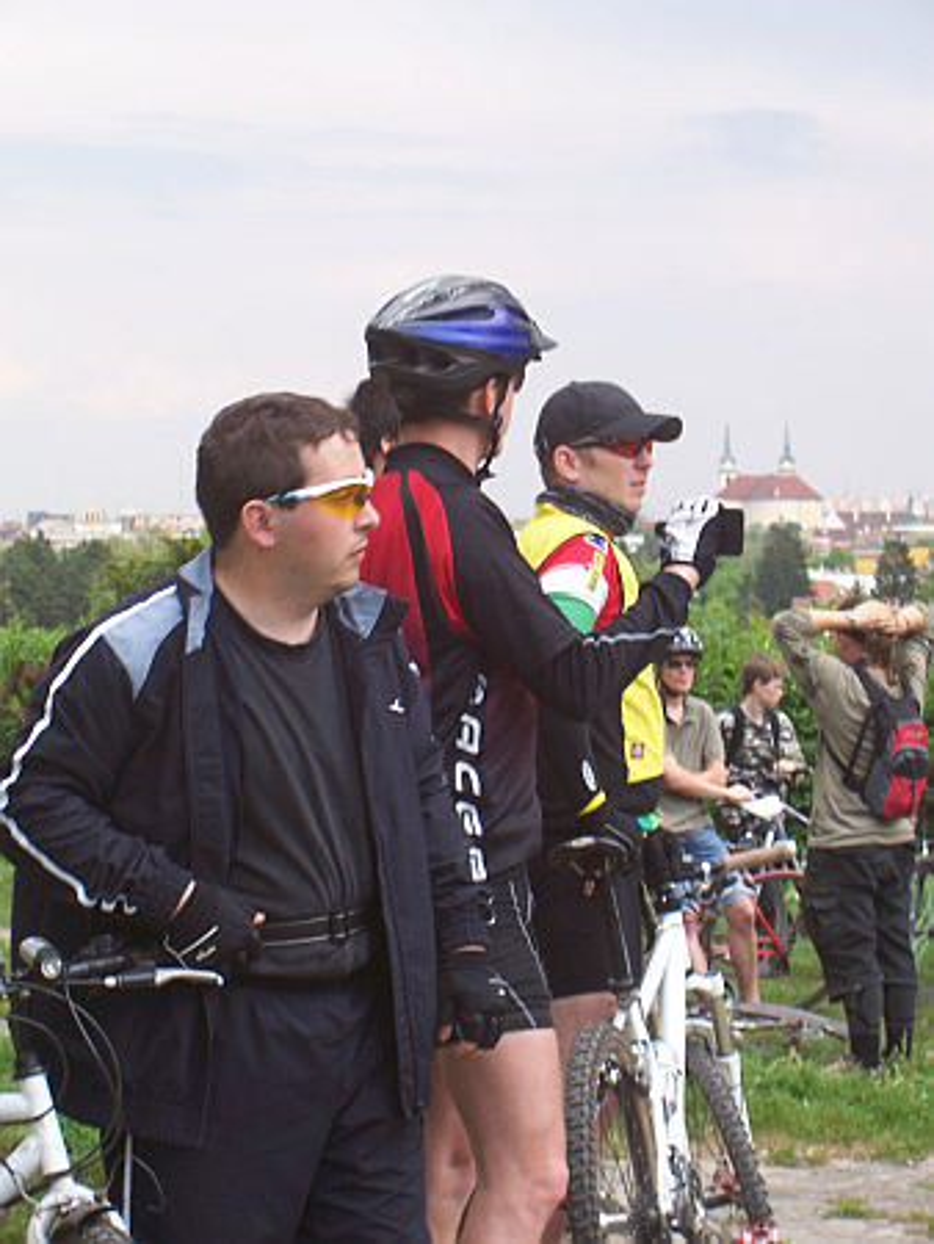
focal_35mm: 102
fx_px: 3666
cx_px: 467
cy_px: 622
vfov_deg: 19.3
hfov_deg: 14.5
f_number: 4.6
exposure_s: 1/90
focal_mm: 16.8
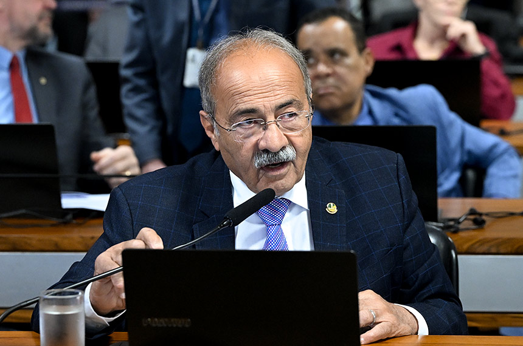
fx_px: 2059
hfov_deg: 14.5
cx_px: 262
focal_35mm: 142
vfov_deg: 9.6
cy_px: 173
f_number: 3.5
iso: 4000
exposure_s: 1/200
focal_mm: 95
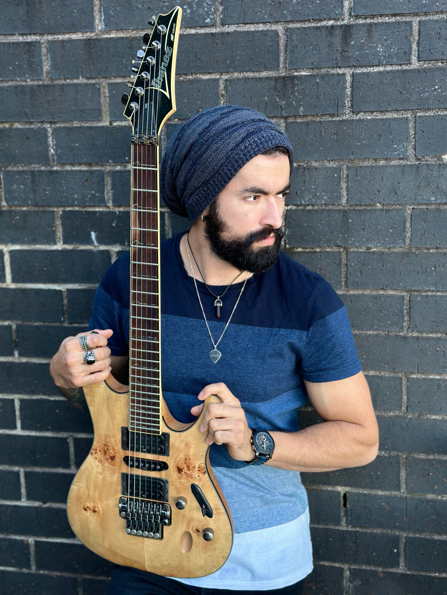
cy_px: 298
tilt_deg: -11.3
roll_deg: +1.0
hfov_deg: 30.3
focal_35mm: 48
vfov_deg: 39.7
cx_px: 224
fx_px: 826
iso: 100
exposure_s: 1/121
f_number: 1.78
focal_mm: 6.86
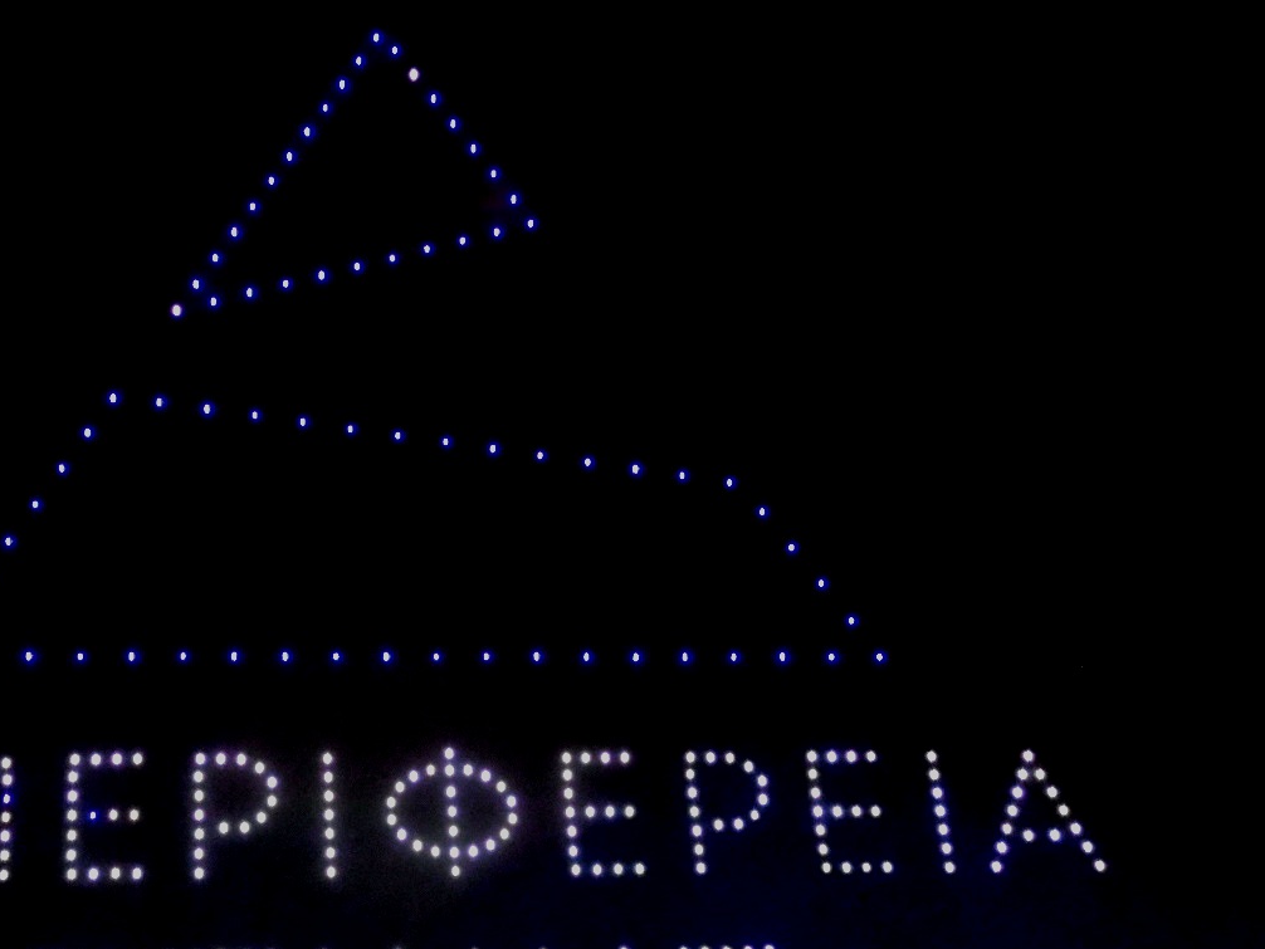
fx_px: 2376
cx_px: 421
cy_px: 561
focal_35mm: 65
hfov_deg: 29.6
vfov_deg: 22.6
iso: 10000
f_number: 2.8
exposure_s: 1/60.2
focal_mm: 42
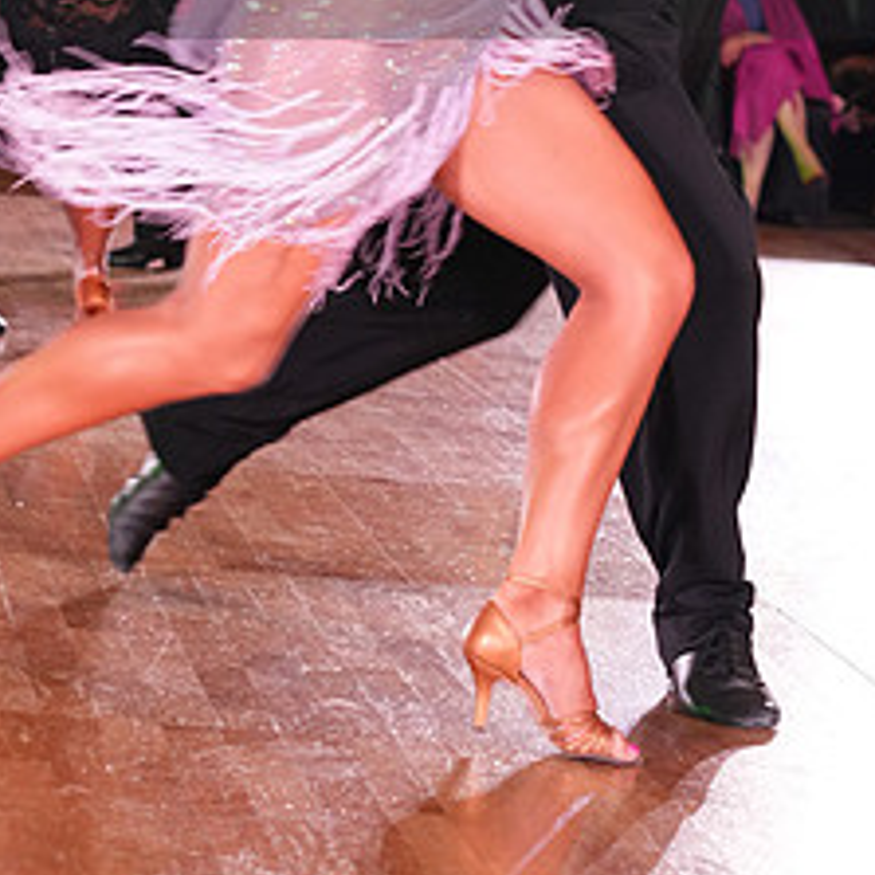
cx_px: 528
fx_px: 4175
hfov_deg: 12.0
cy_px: -90
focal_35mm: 146
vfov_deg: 11.8
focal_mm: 66
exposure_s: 1/200
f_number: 4.5
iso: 2500
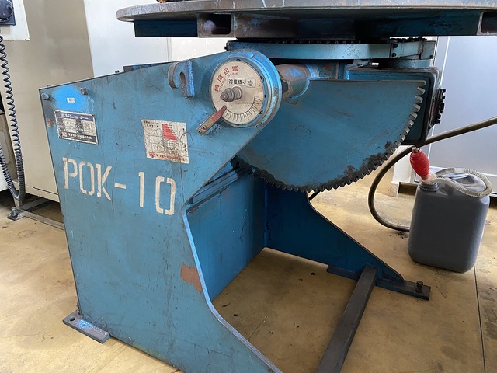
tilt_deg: -21.0
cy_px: 186
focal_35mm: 26
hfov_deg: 67.3
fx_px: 373
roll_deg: +0.9
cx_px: 248
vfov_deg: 53.1
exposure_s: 1/33
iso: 640
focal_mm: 4.25
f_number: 1.8
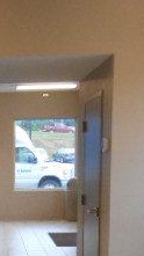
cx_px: -64
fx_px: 558
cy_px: 253
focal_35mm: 82
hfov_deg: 13.9
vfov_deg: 24.8
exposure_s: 1/160
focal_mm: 4.6
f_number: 3.5
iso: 400
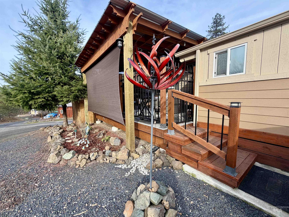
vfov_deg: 85.7
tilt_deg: -5.3
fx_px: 117
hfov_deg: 102.1
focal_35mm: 14
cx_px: 144
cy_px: 108
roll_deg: +1.1
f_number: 2.2
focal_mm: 2.22
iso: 64
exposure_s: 1/502
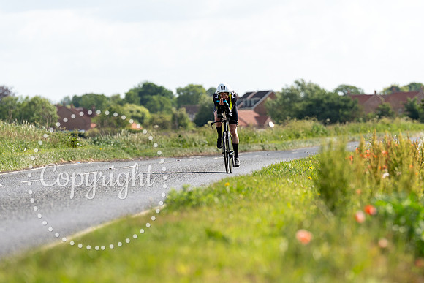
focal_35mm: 289
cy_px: 168
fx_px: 3403
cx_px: 219
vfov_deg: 4.8
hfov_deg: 7.1
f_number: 4
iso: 100
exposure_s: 1/1000
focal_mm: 188
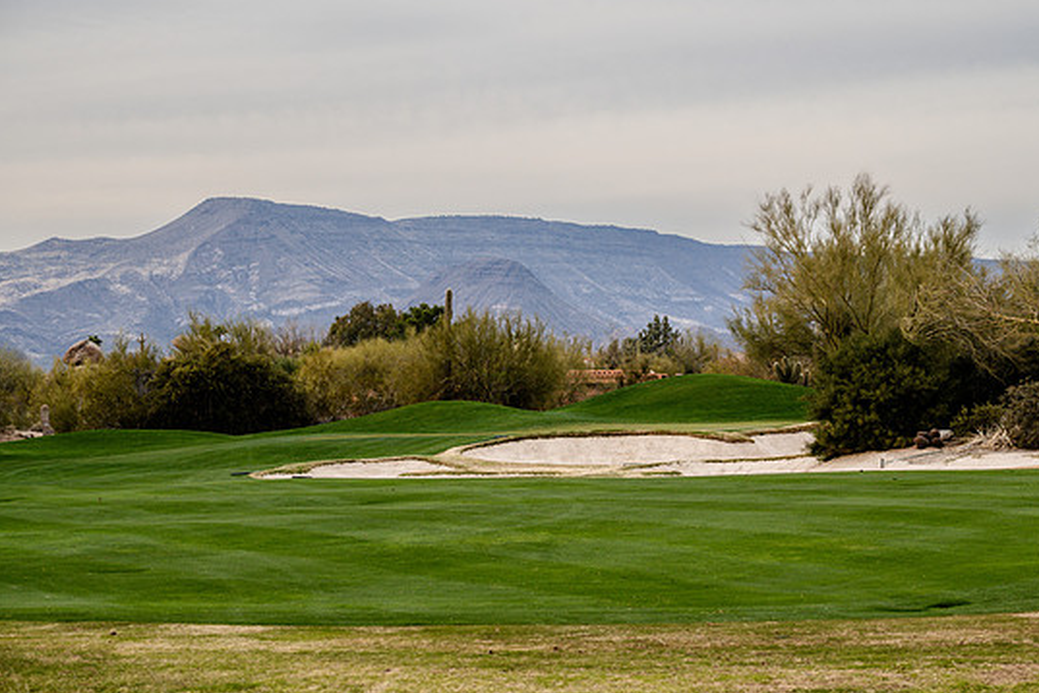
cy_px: 361
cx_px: 557
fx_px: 4675
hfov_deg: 12.7
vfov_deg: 8.5
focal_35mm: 162
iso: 400
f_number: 9
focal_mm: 150
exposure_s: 1/320
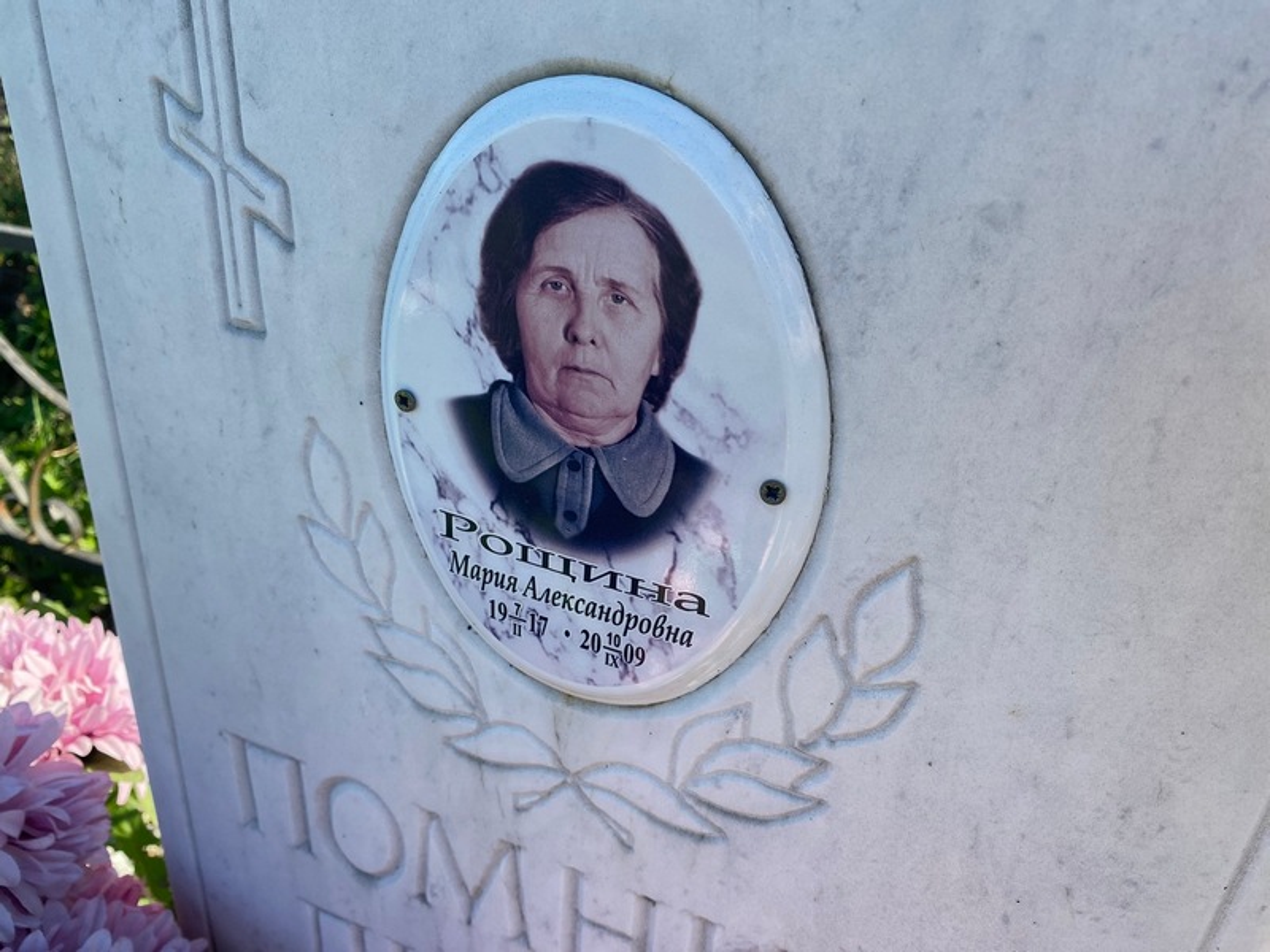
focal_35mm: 26
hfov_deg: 67.3
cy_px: 476
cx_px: 635
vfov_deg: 53.1
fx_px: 954
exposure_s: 1/998
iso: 32
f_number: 1.8
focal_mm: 4.25
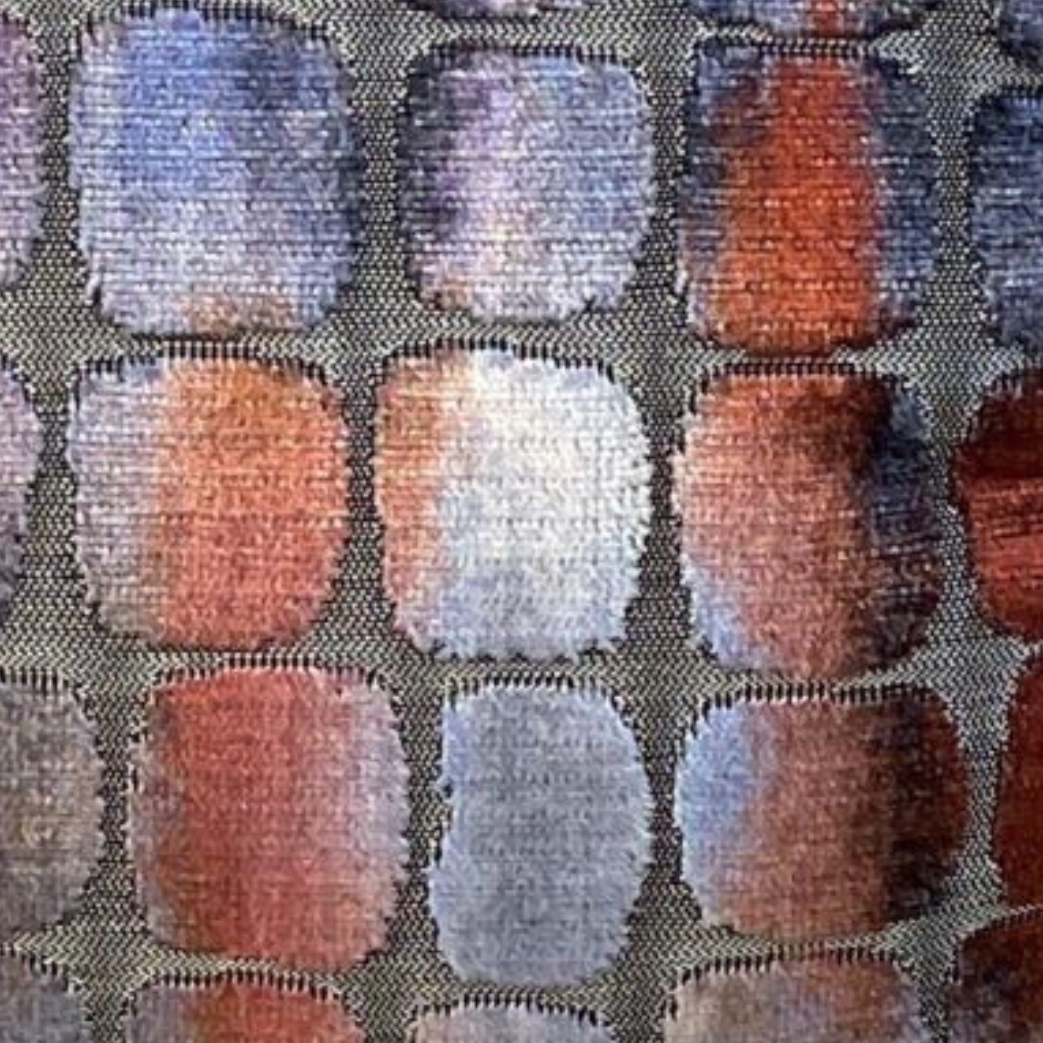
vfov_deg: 5.7
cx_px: -549
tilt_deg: -26.6
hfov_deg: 5.6
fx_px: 10499
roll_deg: +1.8
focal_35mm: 308
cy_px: 590
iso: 20
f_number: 2
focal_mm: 6
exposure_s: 1/124
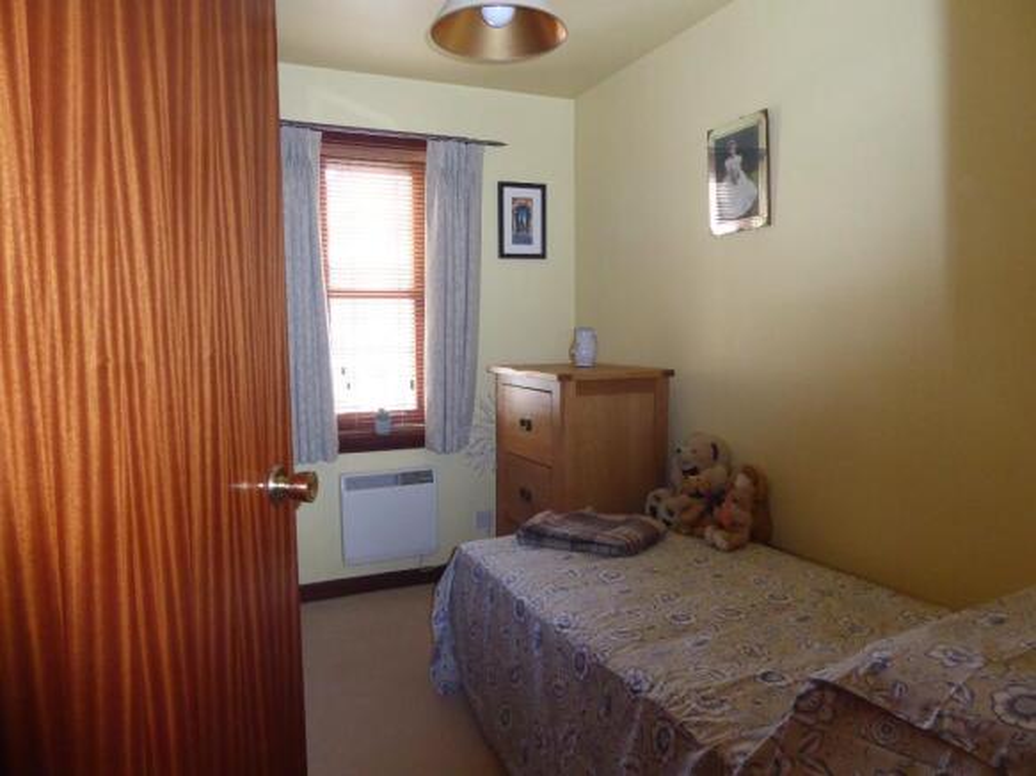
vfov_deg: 56.8
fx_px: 718
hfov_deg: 71.6
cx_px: 518
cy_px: 388
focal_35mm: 24
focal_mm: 4.3
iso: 640
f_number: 3.3
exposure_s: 1/60
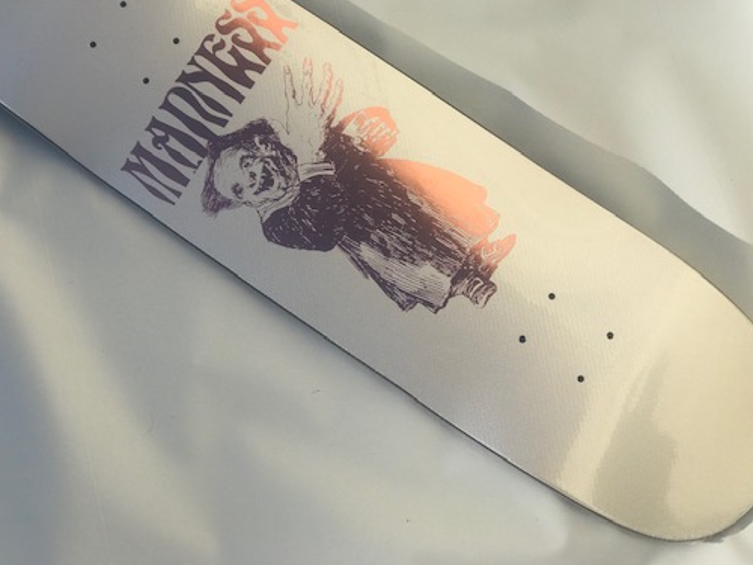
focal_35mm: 73
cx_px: 327
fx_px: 1588
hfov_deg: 26.7
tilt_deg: -71.7
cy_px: 215
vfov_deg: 20.1
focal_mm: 6.6
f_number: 2.8
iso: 20
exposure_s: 1/1709
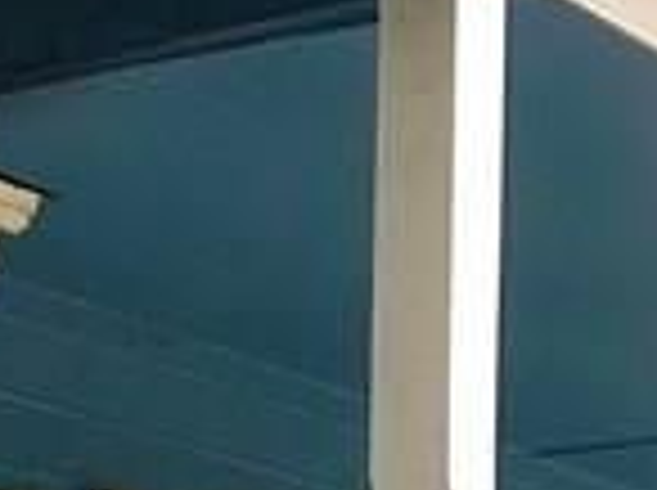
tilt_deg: +0.6
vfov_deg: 7.1
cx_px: -346
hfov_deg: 9.7
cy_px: 1173
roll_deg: +0.2
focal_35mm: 197
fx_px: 3733
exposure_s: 1/30
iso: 32
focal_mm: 4
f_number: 1.8
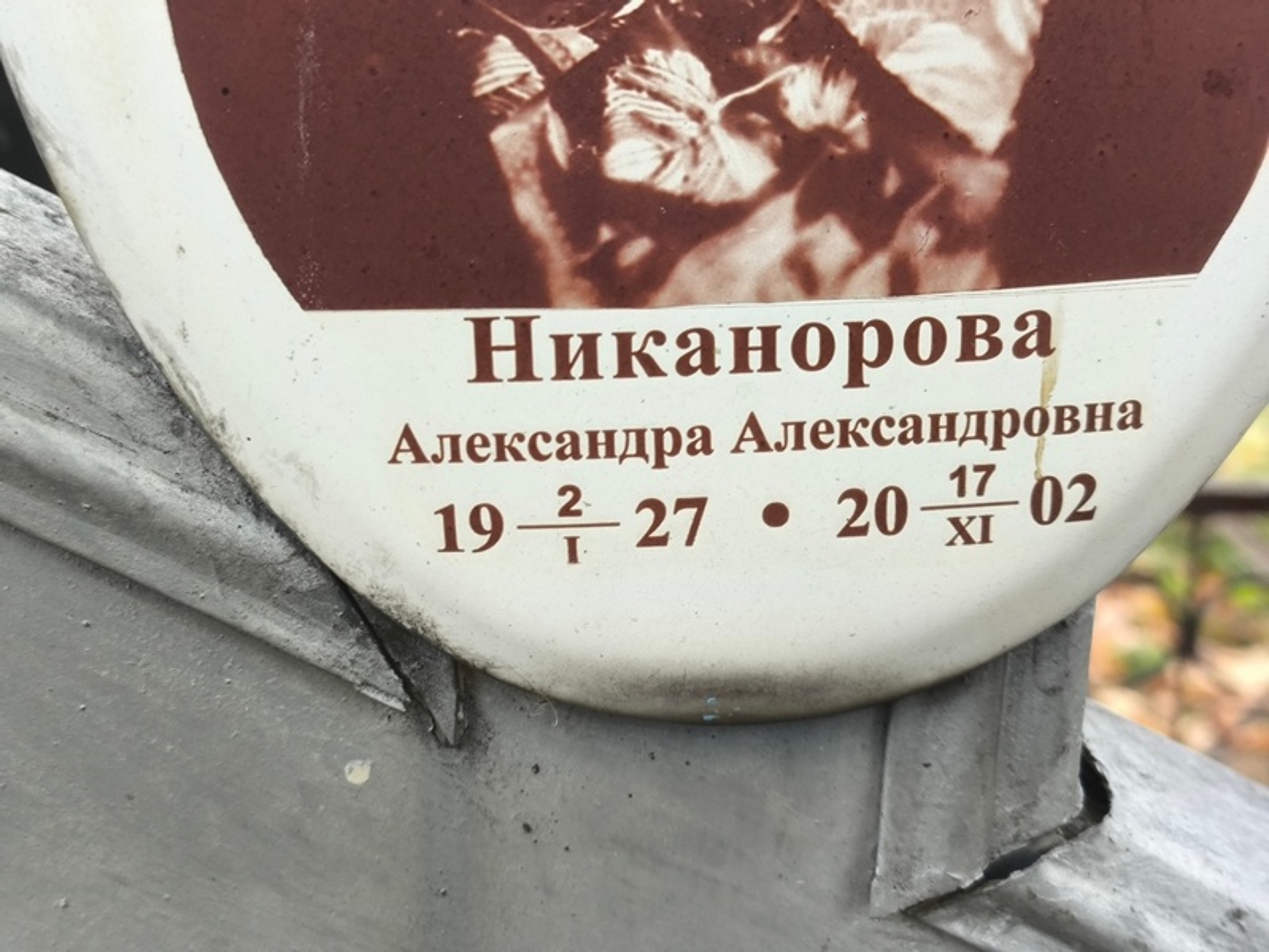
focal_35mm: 50
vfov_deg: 29.1
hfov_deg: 38.2
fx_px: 1834
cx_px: 634
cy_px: 476
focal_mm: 4.71
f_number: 1.7
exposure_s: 1/60
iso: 200
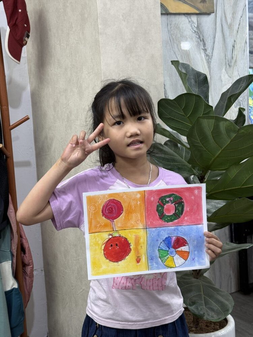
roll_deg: +2.6
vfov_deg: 39.7
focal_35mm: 48
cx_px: 126
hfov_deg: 30.3
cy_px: 168
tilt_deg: -6.9
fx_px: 468
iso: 50
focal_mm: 6.76
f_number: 1.78
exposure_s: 1/50
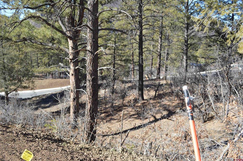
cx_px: 122
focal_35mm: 33
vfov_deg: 39.9
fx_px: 222
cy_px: 80
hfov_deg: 57.3
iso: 100
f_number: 5.6
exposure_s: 1/125
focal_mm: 22
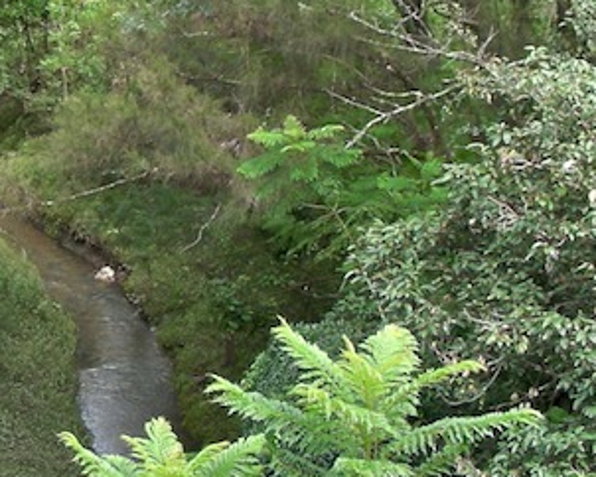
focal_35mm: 92
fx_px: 1624
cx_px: 75
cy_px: 128
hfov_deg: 20.4
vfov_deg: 16.7
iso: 50
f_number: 3.5
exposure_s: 1/93
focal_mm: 6.3
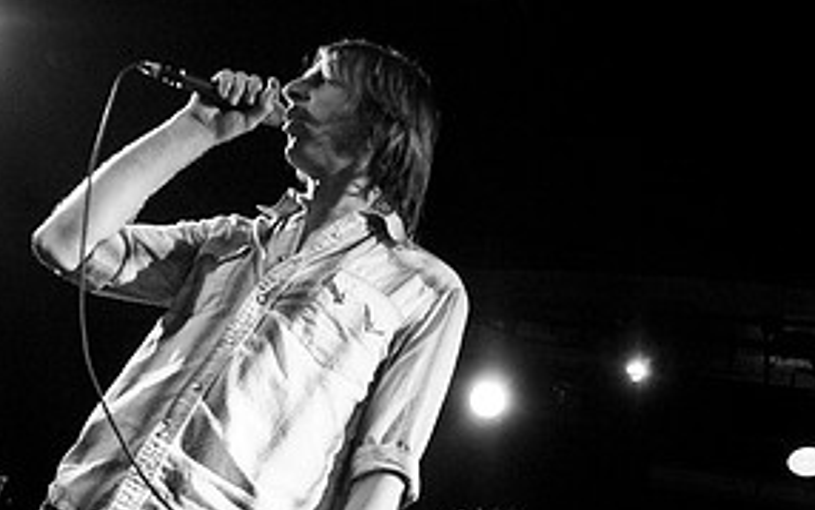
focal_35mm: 48
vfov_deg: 25.6
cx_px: 406
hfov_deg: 41.8
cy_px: 504
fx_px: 1067
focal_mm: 20
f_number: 3.2
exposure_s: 1/125
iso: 800
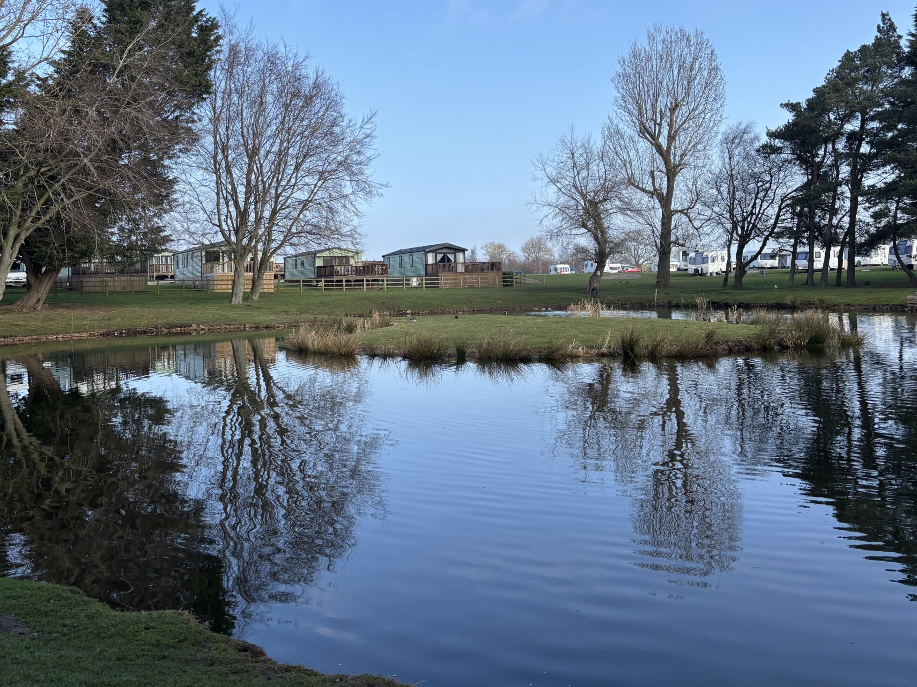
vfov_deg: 41.5
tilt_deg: +2.3
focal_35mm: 34
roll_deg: +0.7
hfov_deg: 53.9
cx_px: 434
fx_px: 901
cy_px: 262
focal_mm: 5.96
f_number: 1.6
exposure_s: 1/1845
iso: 50
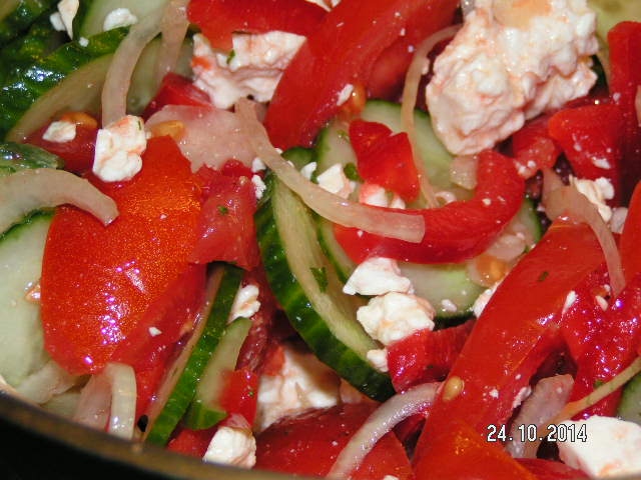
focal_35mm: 119
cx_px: 320
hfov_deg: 16.6
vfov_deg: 12.5
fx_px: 2204
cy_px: 240
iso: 200
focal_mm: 18.2
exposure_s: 1/125
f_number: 3.5
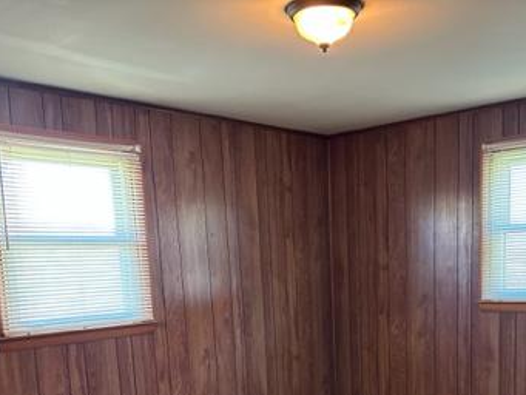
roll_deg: +2.2
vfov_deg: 30.5
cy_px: 369
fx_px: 684
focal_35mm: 45
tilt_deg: -9.0
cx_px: 305
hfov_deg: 41.9
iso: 800
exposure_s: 1/60
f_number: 1.78
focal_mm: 6.86
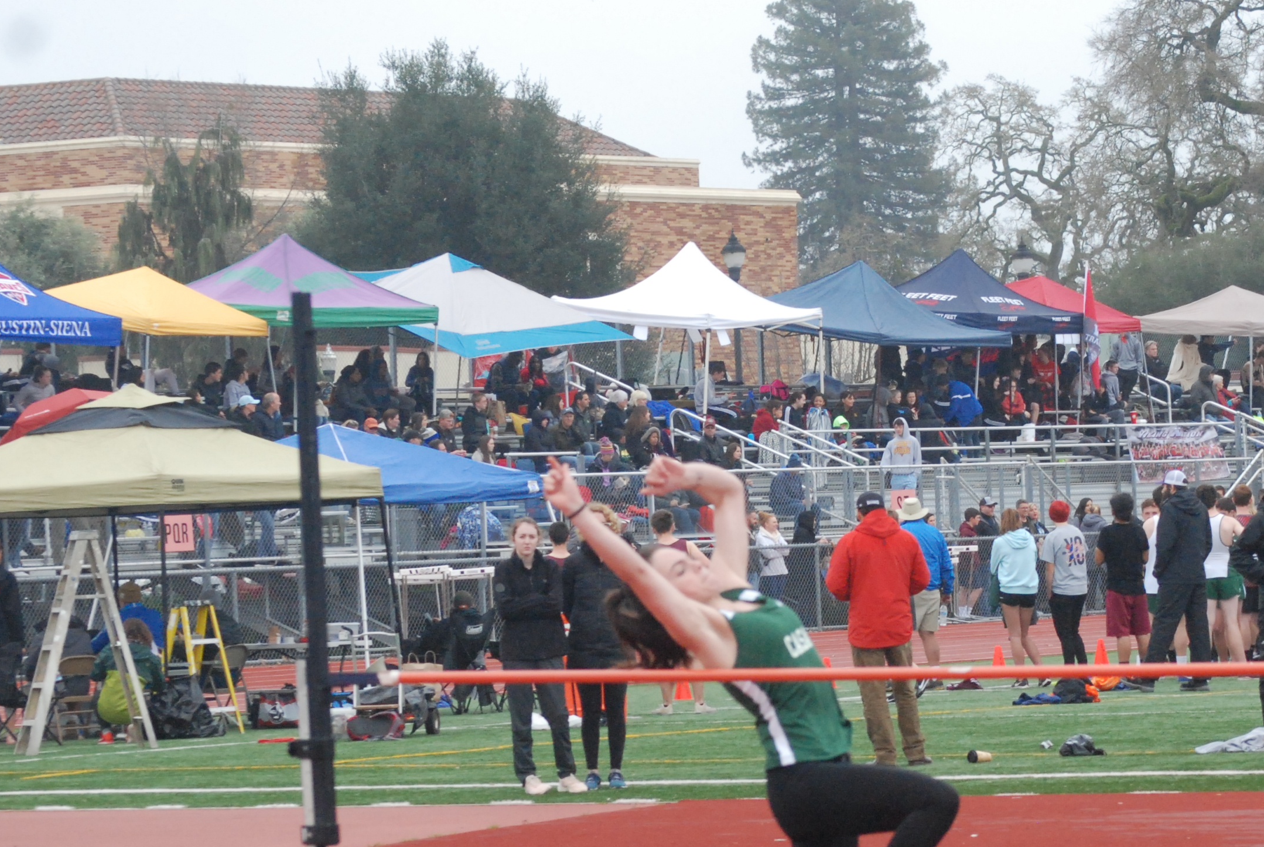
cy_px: 586
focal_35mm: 183
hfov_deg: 11.2
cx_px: 915
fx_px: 6434
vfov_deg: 7.5
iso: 1000
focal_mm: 68
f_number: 7.1
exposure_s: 1/800
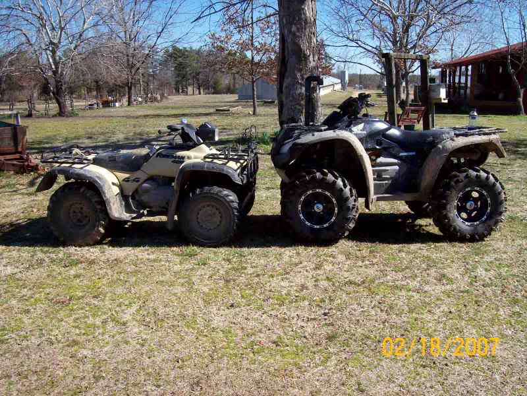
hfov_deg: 51.4
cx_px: 264
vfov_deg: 39.7
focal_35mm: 36
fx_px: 548
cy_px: 198
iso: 80
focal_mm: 6
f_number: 4.8
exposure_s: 1/534
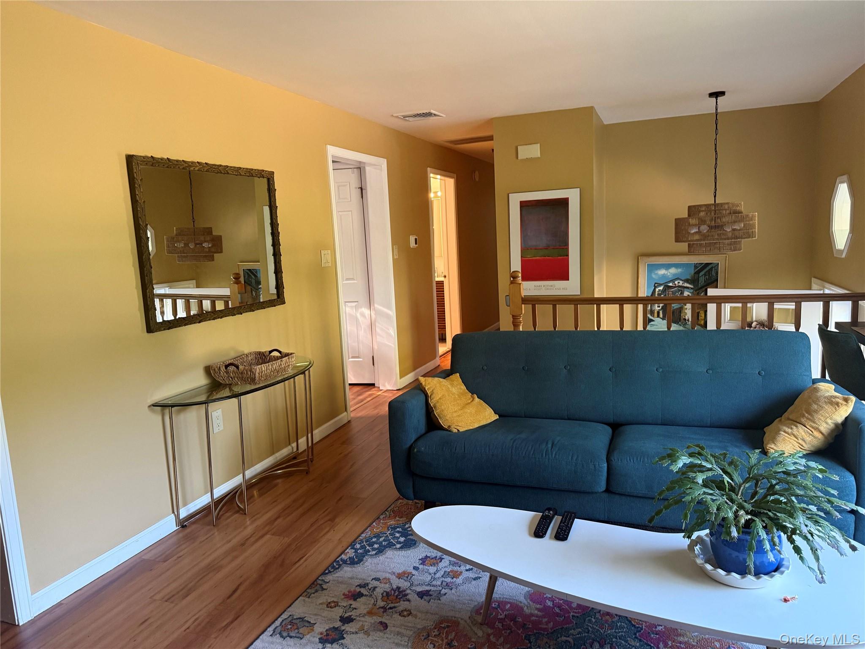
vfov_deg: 56.8
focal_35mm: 24
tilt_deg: -6.7
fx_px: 600
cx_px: 432
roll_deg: +3.0
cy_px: 324
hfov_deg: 71.6
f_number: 1.78
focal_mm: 6.76
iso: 320
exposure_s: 1/60
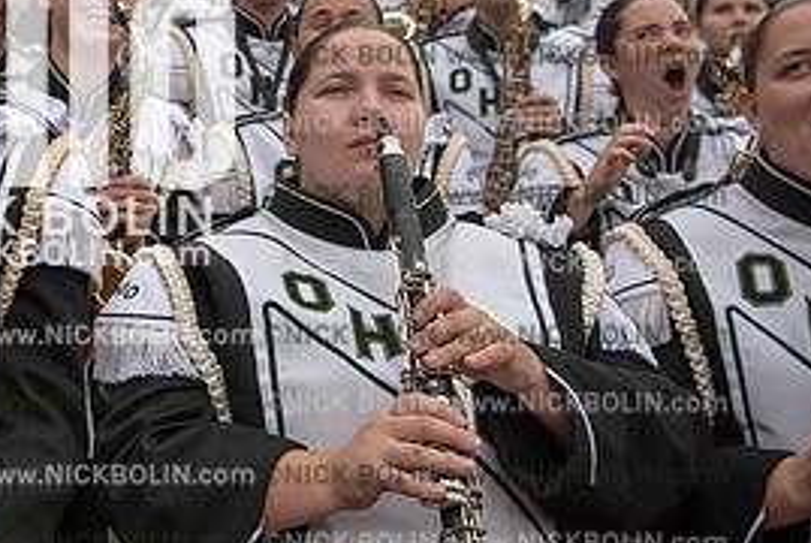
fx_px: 1263
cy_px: 125
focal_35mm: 56
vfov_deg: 24.0
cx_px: 21
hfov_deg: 33.0
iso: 250
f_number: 3.5
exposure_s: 1/1000
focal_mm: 26
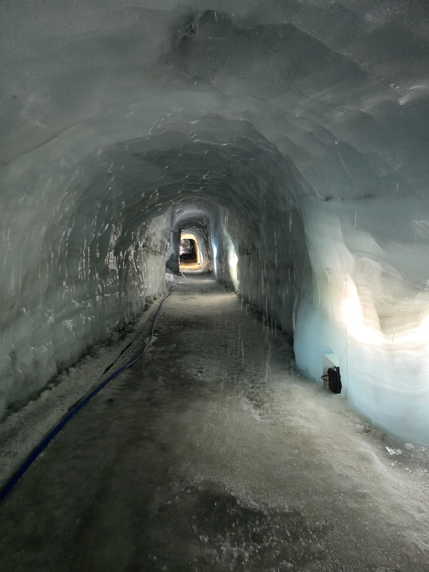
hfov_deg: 58.9
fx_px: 380
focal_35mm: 23
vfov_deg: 73.9
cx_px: 214
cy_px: 286
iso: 1250
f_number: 1.7
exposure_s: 1/60
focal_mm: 6.3
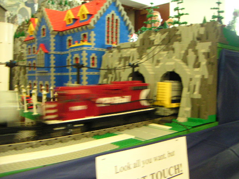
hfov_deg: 50.1
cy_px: 90
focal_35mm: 37
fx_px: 255
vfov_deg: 38.7
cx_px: 120
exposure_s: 1/15
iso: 400
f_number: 2.8
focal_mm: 4.8
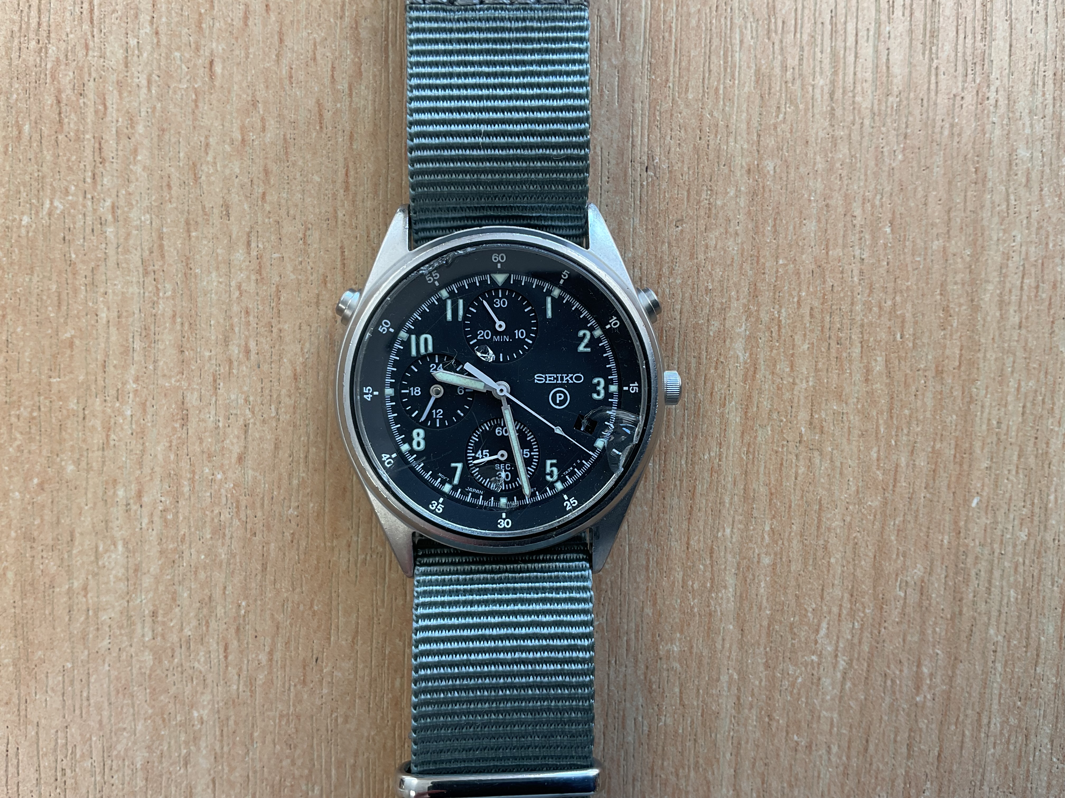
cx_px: 532
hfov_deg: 61.7
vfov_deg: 48.2
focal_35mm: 29
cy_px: 399
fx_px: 892
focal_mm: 3
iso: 20
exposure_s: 1/120
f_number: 1.8
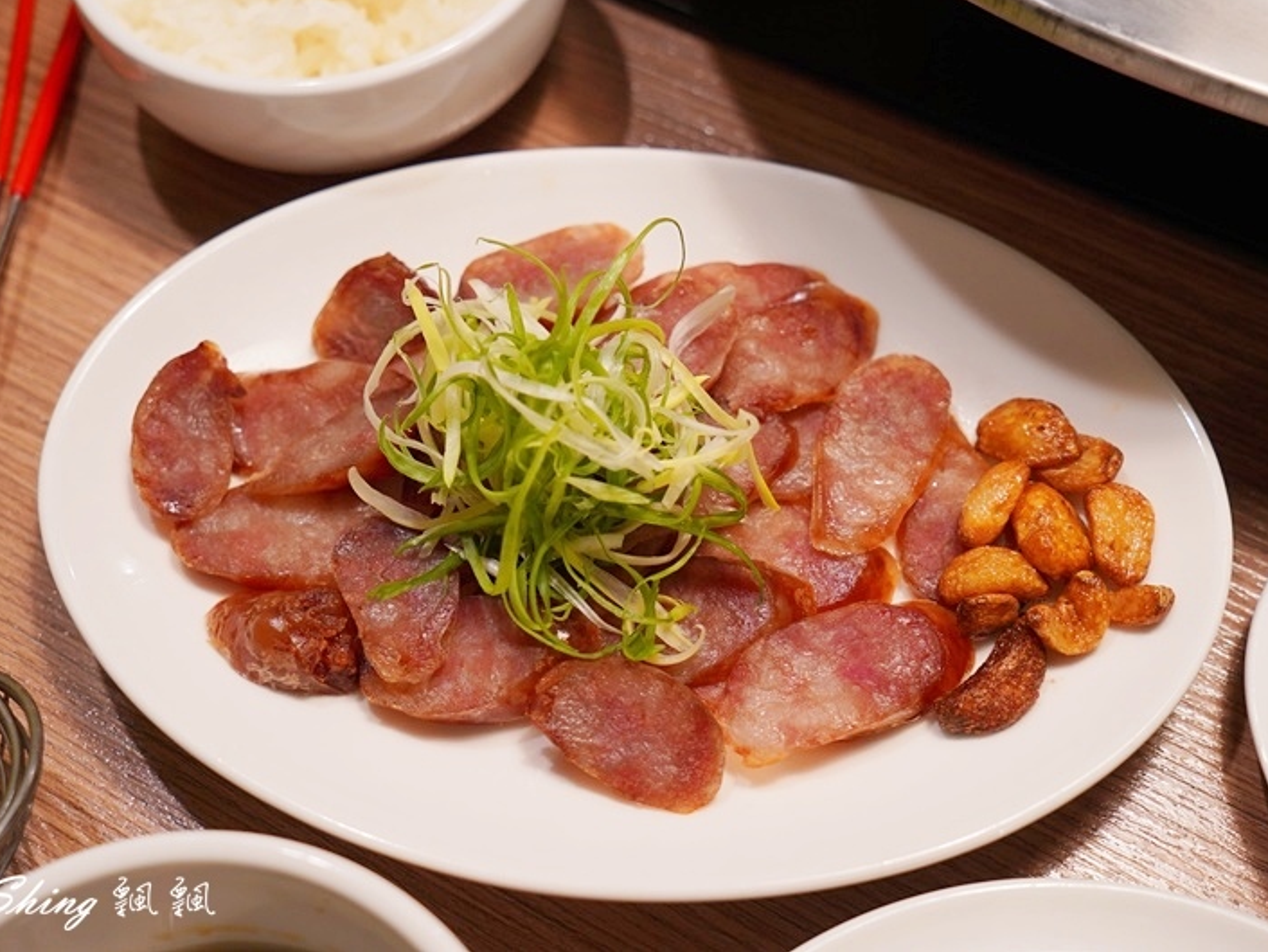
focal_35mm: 48
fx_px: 1759
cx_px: 651
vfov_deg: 30.3
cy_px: 474
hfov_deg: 39.6
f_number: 5.6
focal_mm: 44
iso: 1000
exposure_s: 1/30
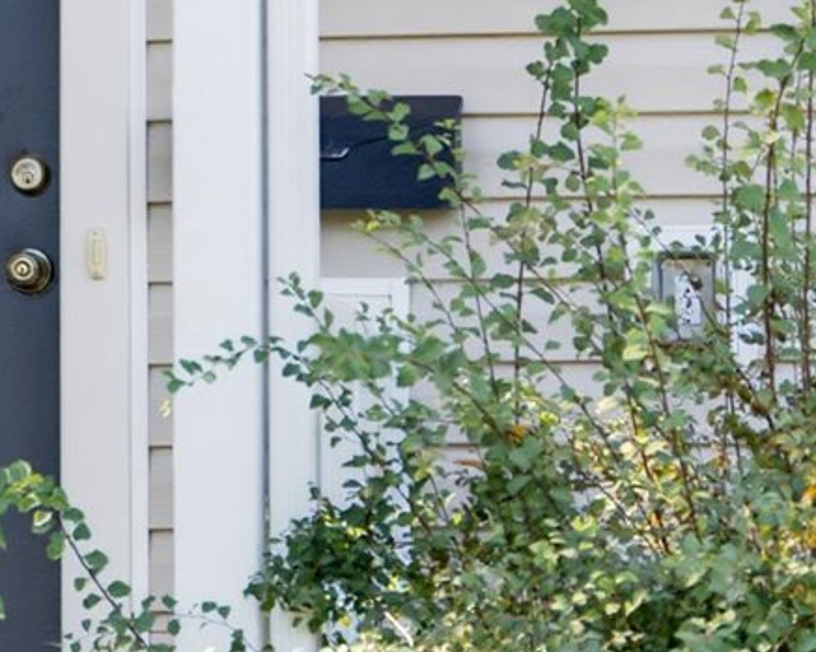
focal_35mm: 217
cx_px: -295
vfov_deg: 7.1
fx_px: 5248
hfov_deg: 8.7
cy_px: -127
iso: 500
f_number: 2.8
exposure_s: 1/800
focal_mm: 43.9
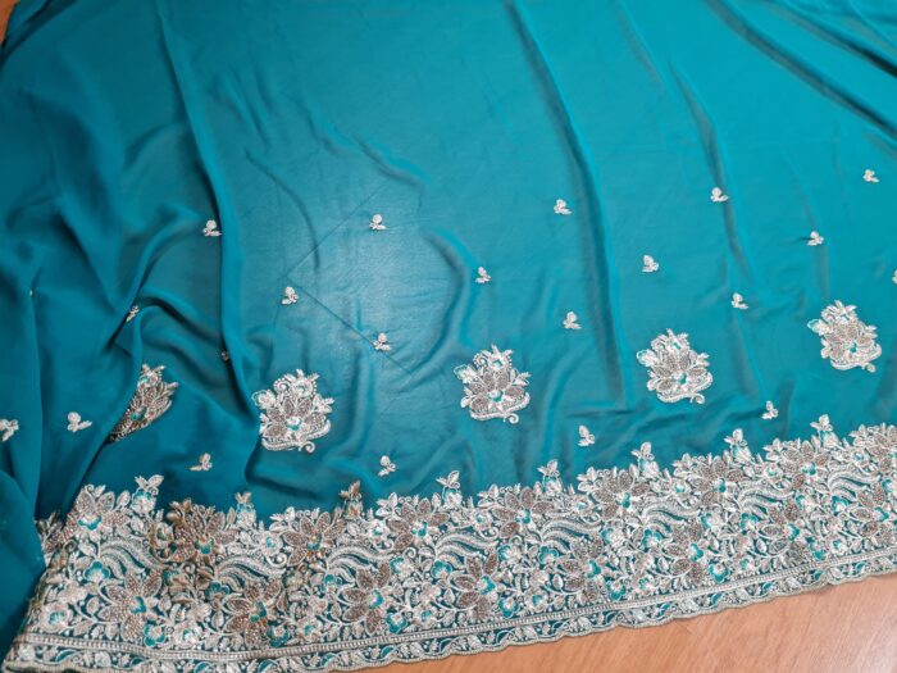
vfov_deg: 53.1
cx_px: 448
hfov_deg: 67.3
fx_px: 674
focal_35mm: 26
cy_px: 336
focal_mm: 5.4
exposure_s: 1/60
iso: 200
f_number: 1.8
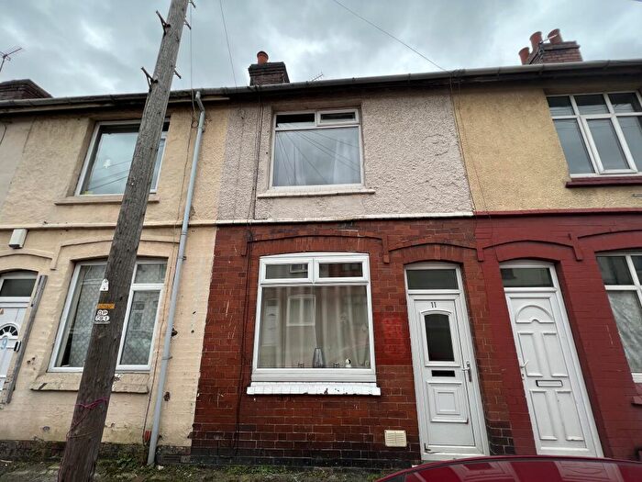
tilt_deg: +16.6
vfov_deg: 89.9
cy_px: 241
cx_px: 321
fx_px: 241
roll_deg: +0.6
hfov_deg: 106.2
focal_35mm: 13
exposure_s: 1/109
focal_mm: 1.57
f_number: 1.8
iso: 32
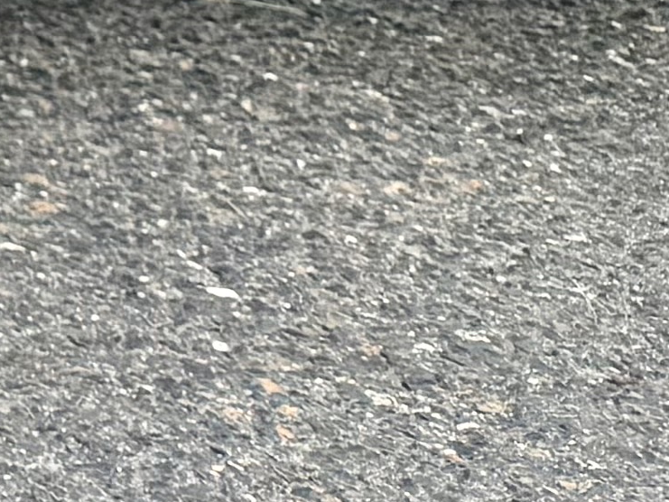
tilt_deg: -6.9
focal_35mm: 185
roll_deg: -0.1
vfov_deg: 7.3
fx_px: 3576
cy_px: -890
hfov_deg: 7.7
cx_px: -1891
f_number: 1.78
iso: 80
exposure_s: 1/1727
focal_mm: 6.76
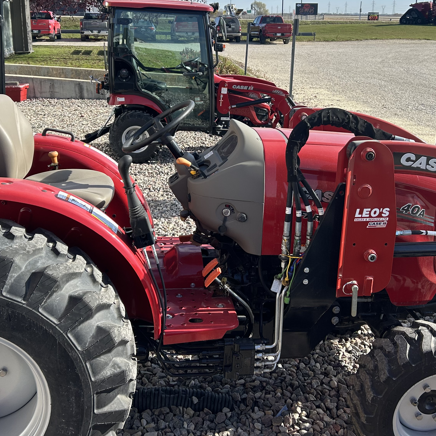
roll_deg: -1.7
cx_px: 227
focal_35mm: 41
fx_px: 584
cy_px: 161
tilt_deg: -14.9
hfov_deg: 40.9
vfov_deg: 40.6
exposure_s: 1/2457
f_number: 1.5
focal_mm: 5.7
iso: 50
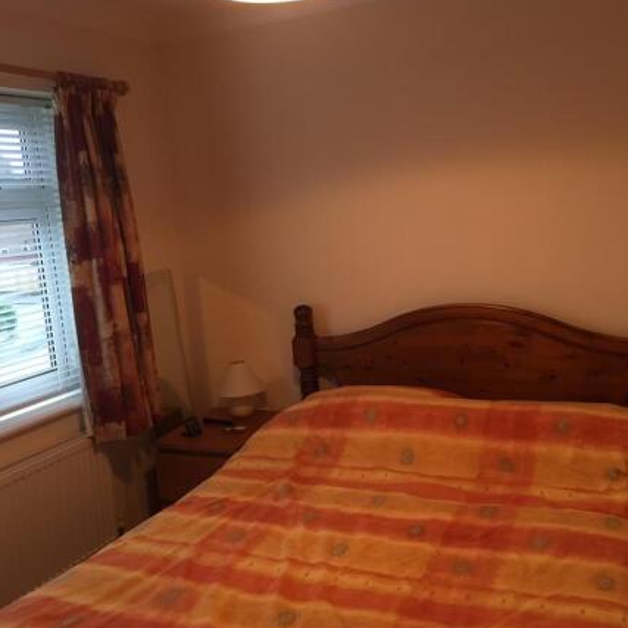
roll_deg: +4.8
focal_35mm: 35
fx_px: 718
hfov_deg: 47.2
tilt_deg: -8.4
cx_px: 308
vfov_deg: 47.2
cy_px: 313
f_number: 2.2
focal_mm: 4.15
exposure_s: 1/33
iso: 80
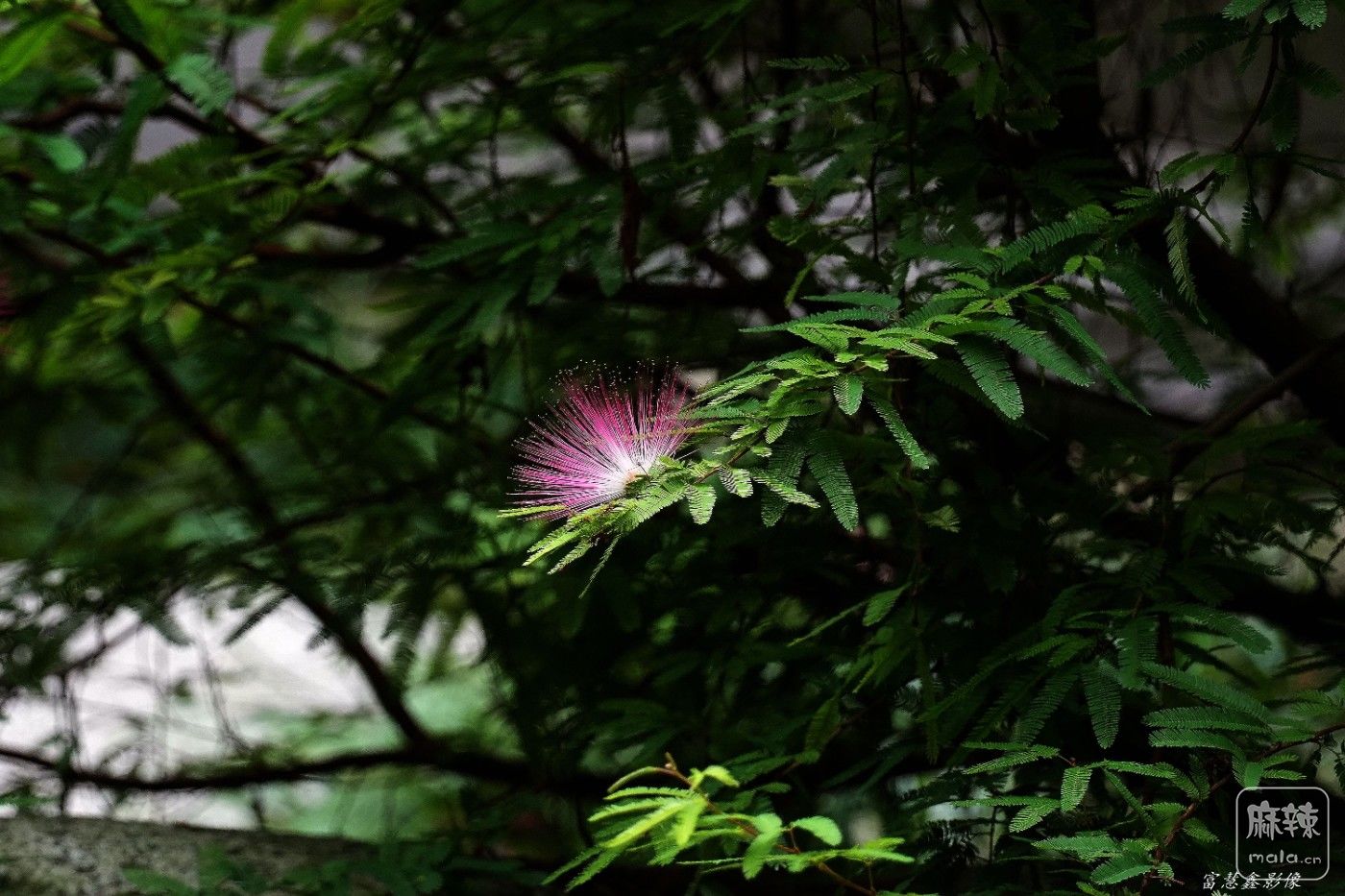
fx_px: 7471
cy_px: 448
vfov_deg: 6.9
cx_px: 672
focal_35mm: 200
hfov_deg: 10.3
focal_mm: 200
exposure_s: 1/100
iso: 1000
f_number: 5.6
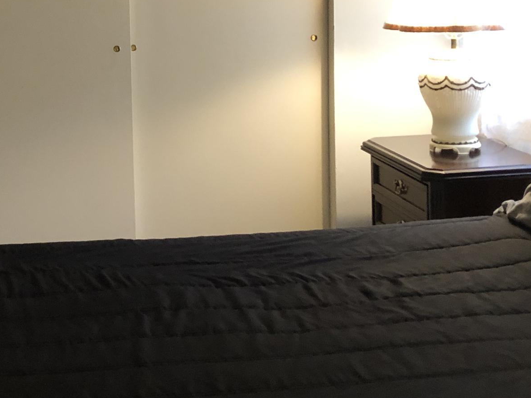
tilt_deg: -7.4
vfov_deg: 20.5
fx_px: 1089
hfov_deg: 26.8
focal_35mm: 71
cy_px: 90
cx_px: 89
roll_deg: +1.7
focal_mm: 3.99
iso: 100
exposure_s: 1/10
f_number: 1.8
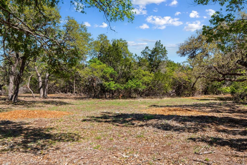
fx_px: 240
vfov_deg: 37.9
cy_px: 82
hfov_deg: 54.4
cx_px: 124
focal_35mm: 35
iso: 200
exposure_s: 1/200
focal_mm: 35
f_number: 9
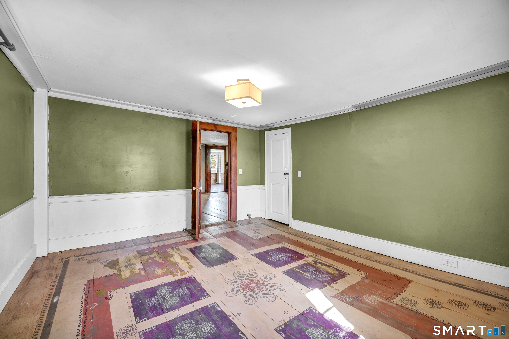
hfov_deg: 104.3
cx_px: 254
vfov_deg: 81.1
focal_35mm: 14
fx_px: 198
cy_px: 170
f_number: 7.1
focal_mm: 14
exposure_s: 1/5
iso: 320
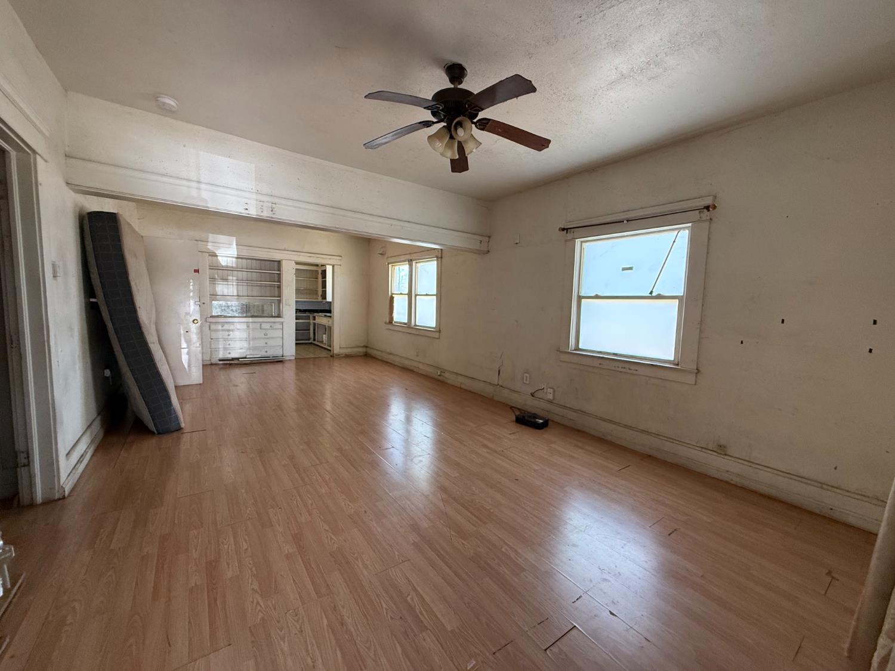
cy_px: 336
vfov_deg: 85.7
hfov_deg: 102.1
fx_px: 362
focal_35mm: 14
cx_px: 448
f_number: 2.2
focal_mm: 2.22
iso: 250
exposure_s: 1/99
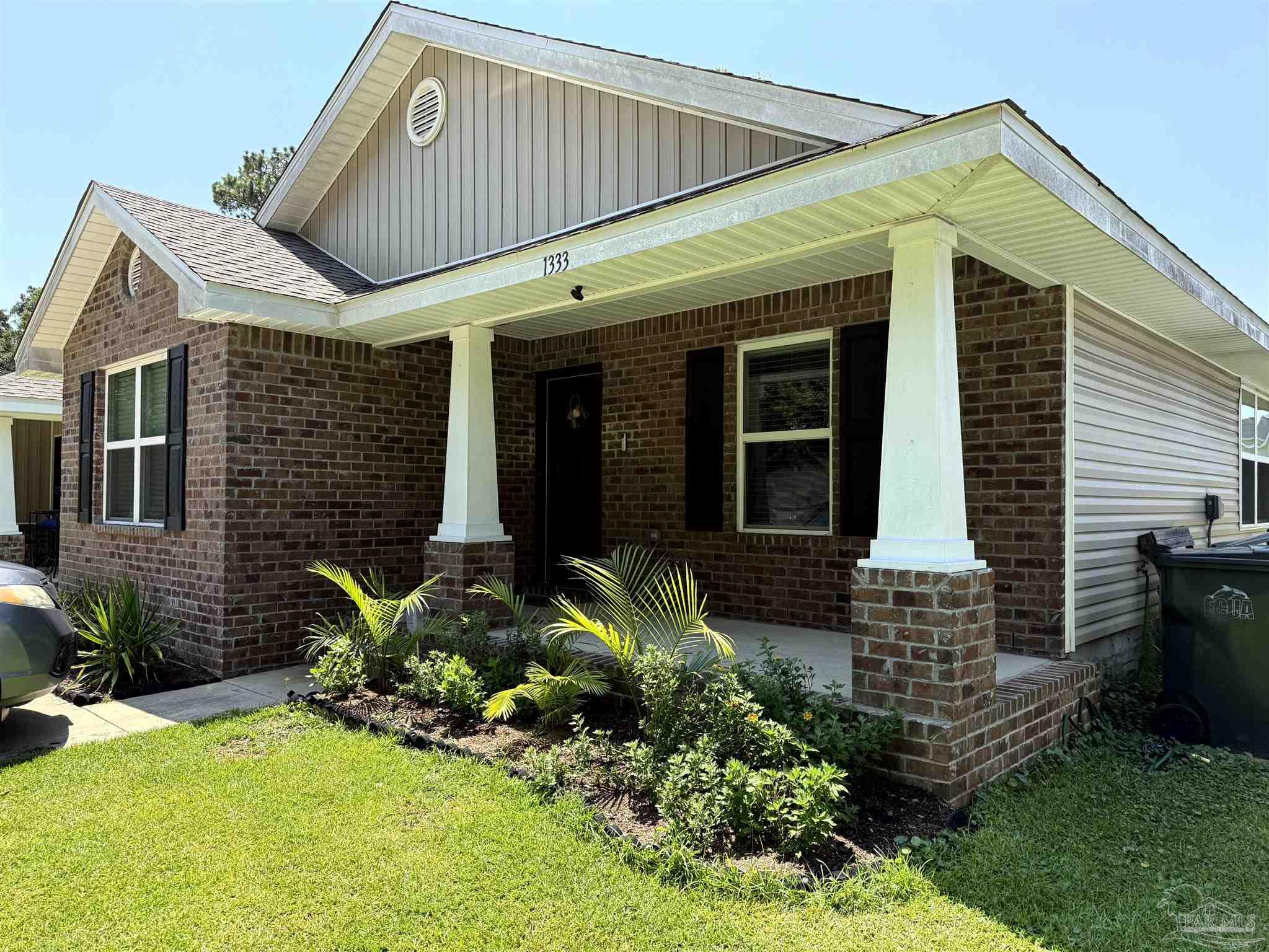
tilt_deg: +1.9
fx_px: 880
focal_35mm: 24
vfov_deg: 56.8
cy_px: 476
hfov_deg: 71.6
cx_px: 634
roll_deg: -0.4
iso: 100
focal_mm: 6.76
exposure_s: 1/2110
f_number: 1.78
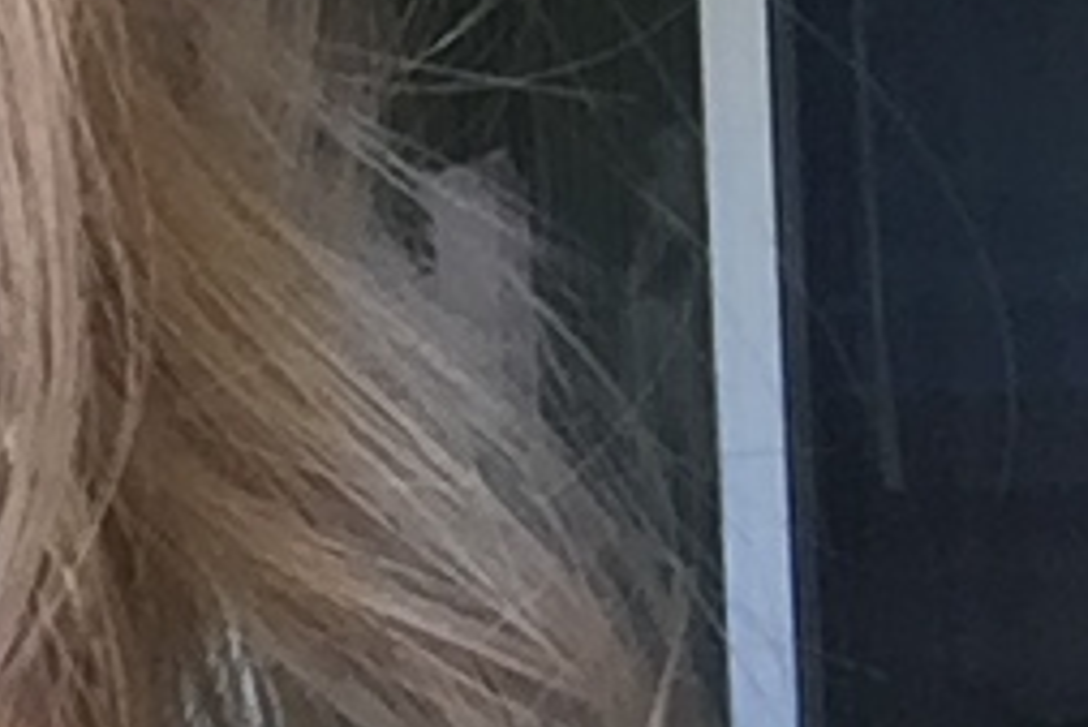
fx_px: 4929
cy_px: 551
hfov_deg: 10.9
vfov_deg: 8.4
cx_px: -1406
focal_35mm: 163
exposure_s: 1/120
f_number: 2.2
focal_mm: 2.65
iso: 32
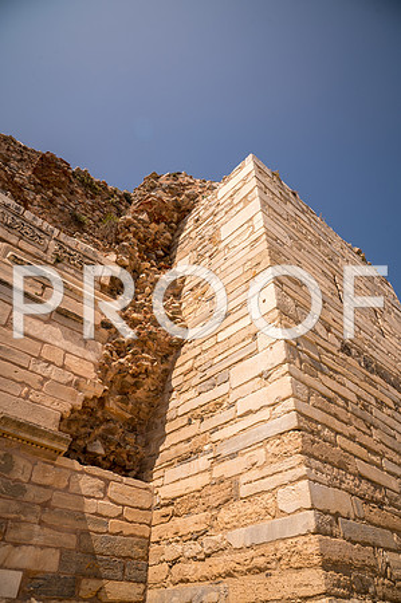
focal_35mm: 24
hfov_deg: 53.0
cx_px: 200
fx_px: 402
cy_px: 302
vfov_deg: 73.8
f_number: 8
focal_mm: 24
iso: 100
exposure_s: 1/500
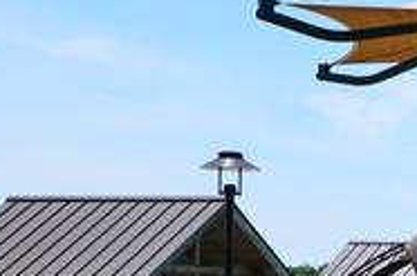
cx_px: 975
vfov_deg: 9.1
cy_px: 289
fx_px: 1722
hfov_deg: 11.6
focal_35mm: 149
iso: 200
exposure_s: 1/400
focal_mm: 18
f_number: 10
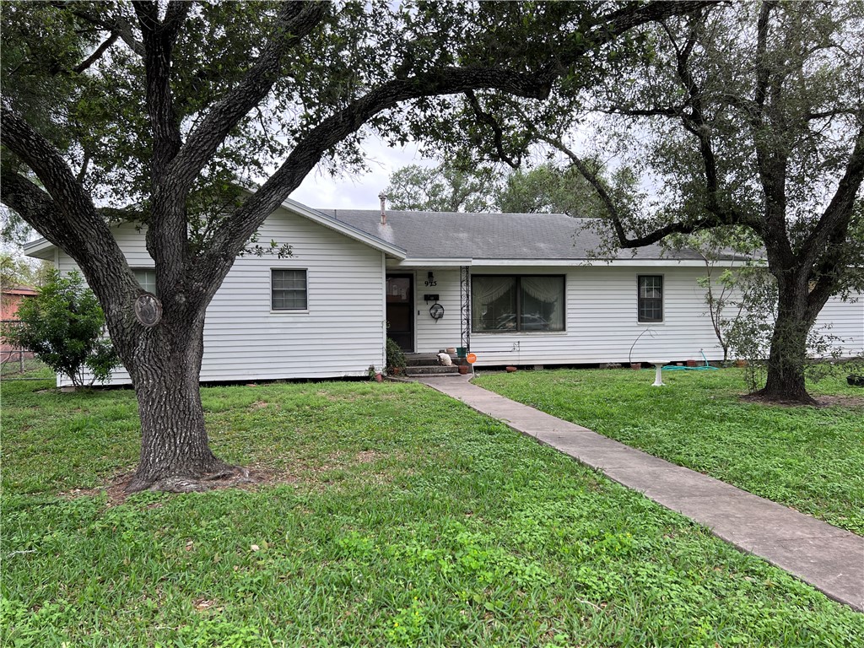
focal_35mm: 26
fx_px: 649
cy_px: 324
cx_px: 432
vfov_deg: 53.1
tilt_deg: -0.9
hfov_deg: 67.3
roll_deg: +0.7
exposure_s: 1/269
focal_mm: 5.7
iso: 40
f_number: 1.5
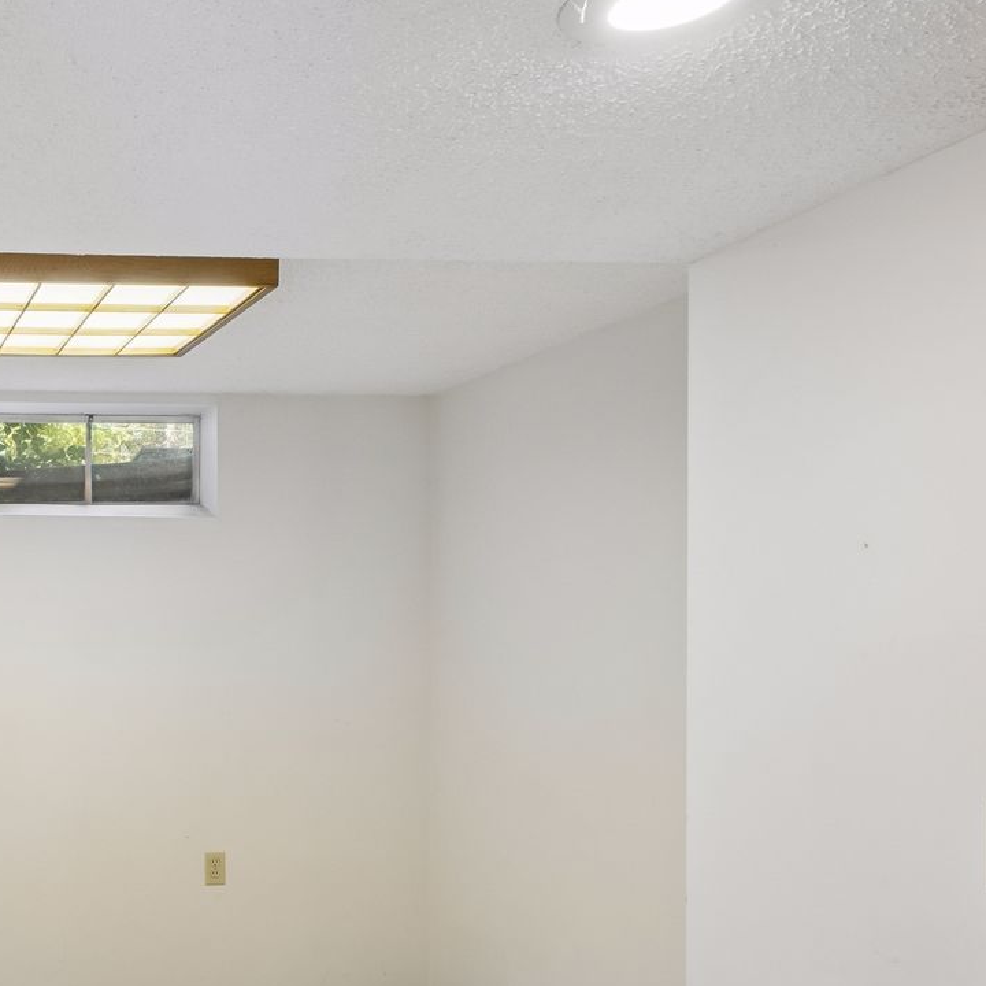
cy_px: 664
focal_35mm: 34
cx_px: -63
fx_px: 1096
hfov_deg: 40.5
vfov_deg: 47.6
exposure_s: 1/30
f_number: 8
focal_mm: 10
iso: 400
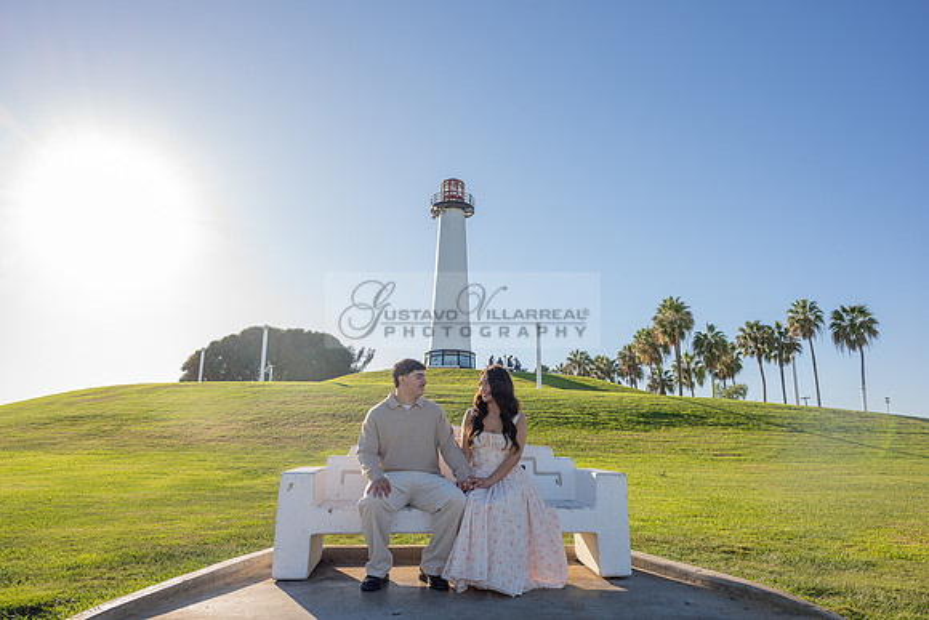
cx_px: 464
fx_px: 629
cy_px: 310
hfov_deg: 72.9
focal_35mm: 24
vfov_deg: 52.5
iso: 200
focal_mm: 24
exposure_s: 1/200
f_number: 9
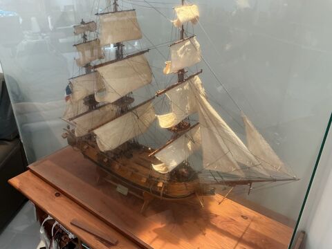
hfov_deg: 61.7
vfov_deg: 48.2
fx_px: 278
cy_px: 124
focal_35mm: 29
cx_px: 166
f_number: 1.8
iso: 100
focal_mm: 3
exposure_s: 1/60
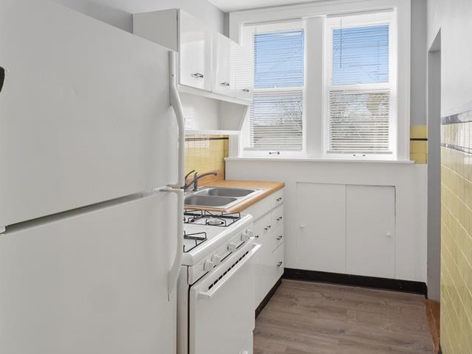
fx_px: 382
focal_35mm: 28
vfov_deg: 49.3
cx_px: 249
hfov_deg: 63.4
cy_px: 136
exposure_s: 1/13
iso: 400
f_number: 8
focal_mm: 9
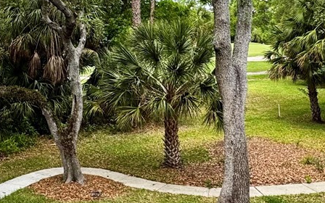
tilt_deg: -2.2
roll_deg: +0.5
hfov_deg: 37.7
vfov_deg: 24.0
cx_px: 107
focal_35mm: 53
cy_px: 41
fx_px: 469
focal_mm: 2.22
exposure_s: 1/416
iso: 40
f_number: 2.2
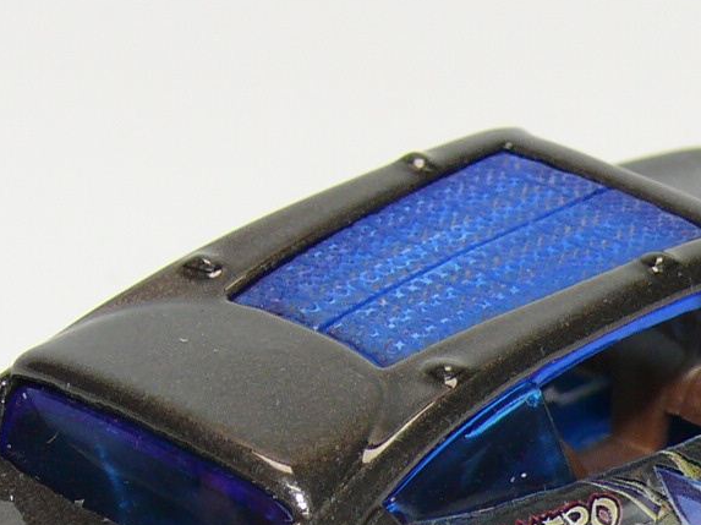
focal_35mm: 285
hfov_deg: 7.0
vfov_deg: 5.2
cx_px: 486
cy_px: 412
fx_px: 5768
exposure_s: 1/30
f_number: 4
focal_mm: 13.3
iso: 100
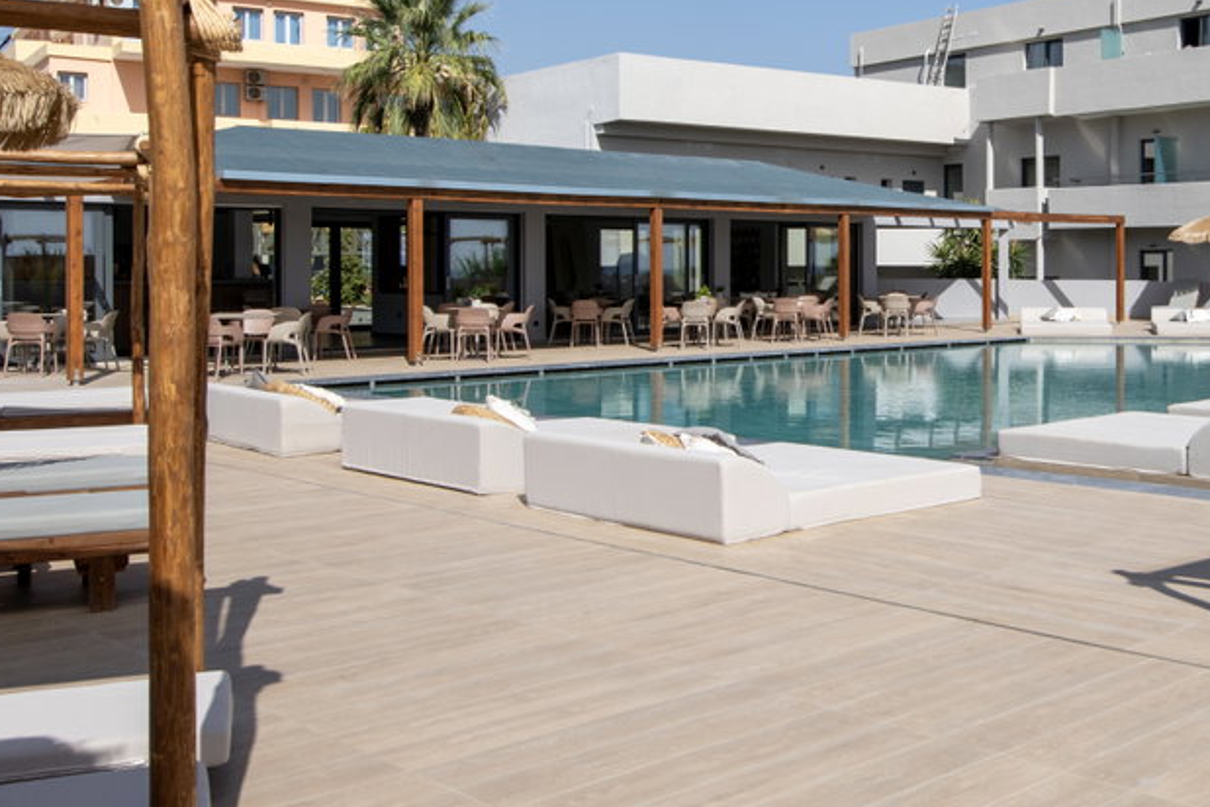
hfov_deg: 42.7
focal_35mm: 44
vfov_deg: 30.4
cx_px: 948
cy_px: 332
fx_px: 1479
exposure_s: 1/400
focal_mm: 17
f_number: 10
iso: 100
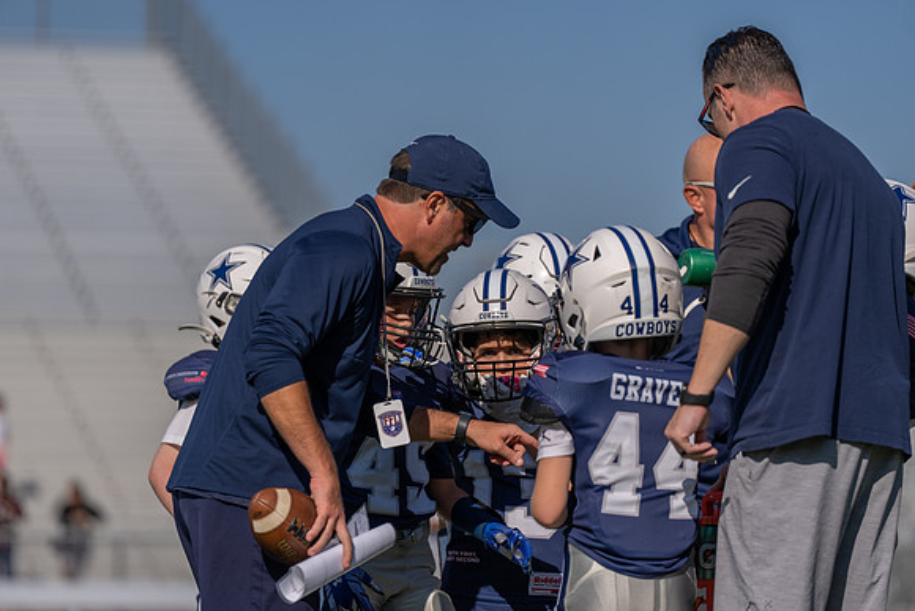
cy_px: 306
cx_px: 458
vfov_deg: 6.9
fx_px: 5084
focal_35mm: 200
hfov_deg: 10.3
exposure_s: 1/5000
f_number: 3.2
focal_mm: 200
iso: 160
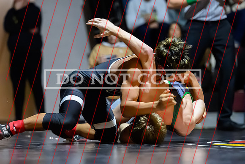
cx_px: 96
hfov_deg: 10.1
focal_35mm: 204
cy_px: 110
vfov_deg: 6.7
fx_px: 1389
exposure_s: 1/640
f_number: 2.8
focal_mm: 130
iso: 16000
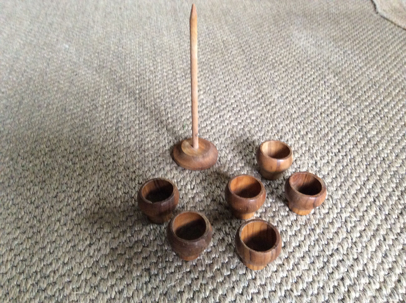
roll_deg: -0.5
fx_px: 375
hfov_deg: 56.9
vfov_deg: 44.1
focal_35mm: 32
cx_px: 203
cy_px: 152
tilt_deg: -42.9
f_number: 2.4
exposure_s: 1/25
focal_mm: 3.3
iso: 250
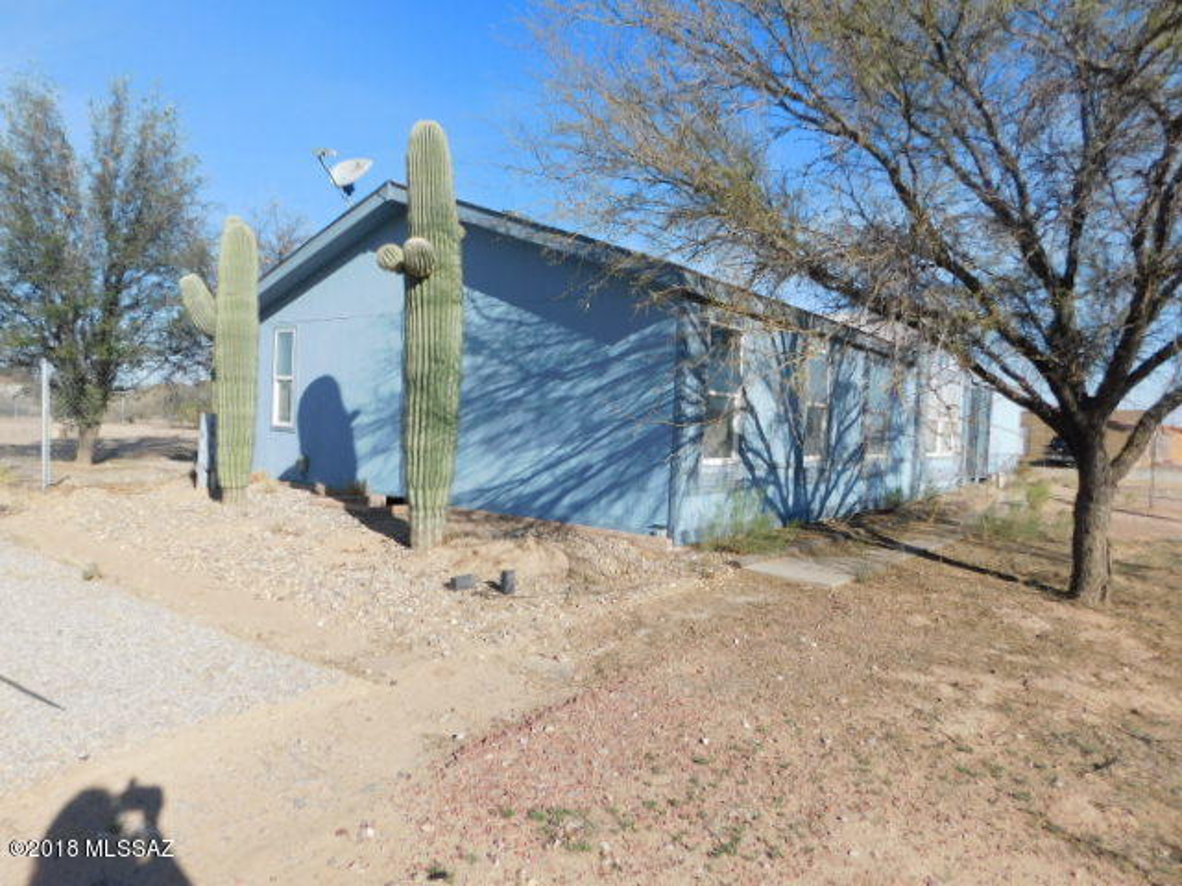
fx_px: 785
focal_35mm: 23
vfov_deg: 58.9
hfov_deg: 73.9
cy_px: 443
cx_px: 591
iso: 125
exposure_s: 1/400
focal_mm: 4
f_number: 6
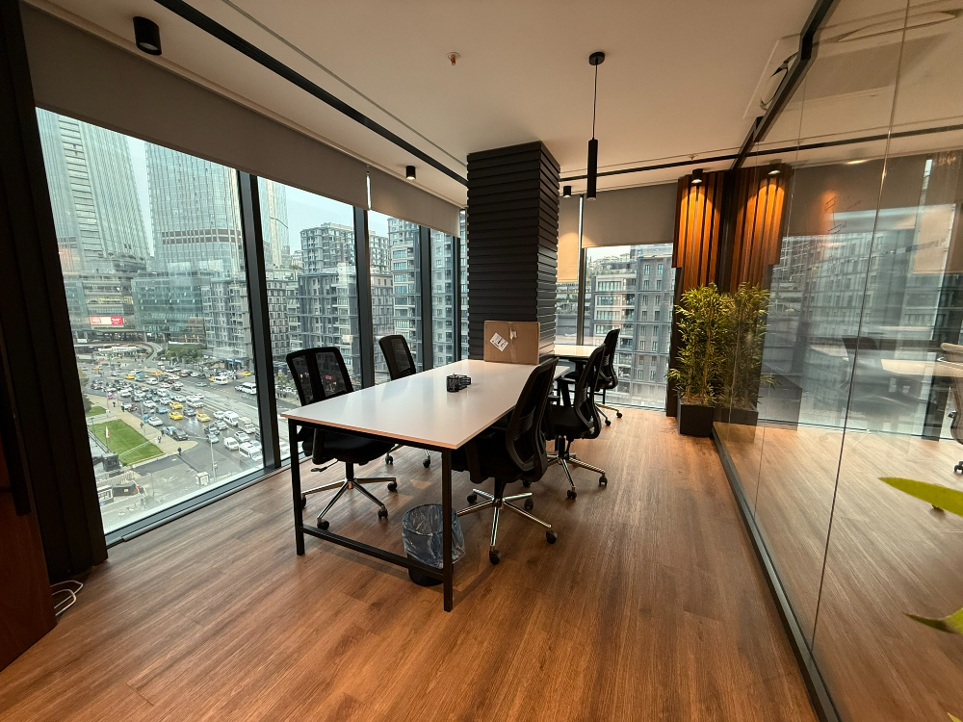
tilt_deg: -8.2
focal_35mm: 14
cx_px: 482
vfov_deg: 85.7
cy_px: 361
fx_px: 389
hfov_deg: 102.1
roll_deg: +0.5
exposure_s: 1/50
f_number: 2.2
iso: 160
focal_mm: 2.22
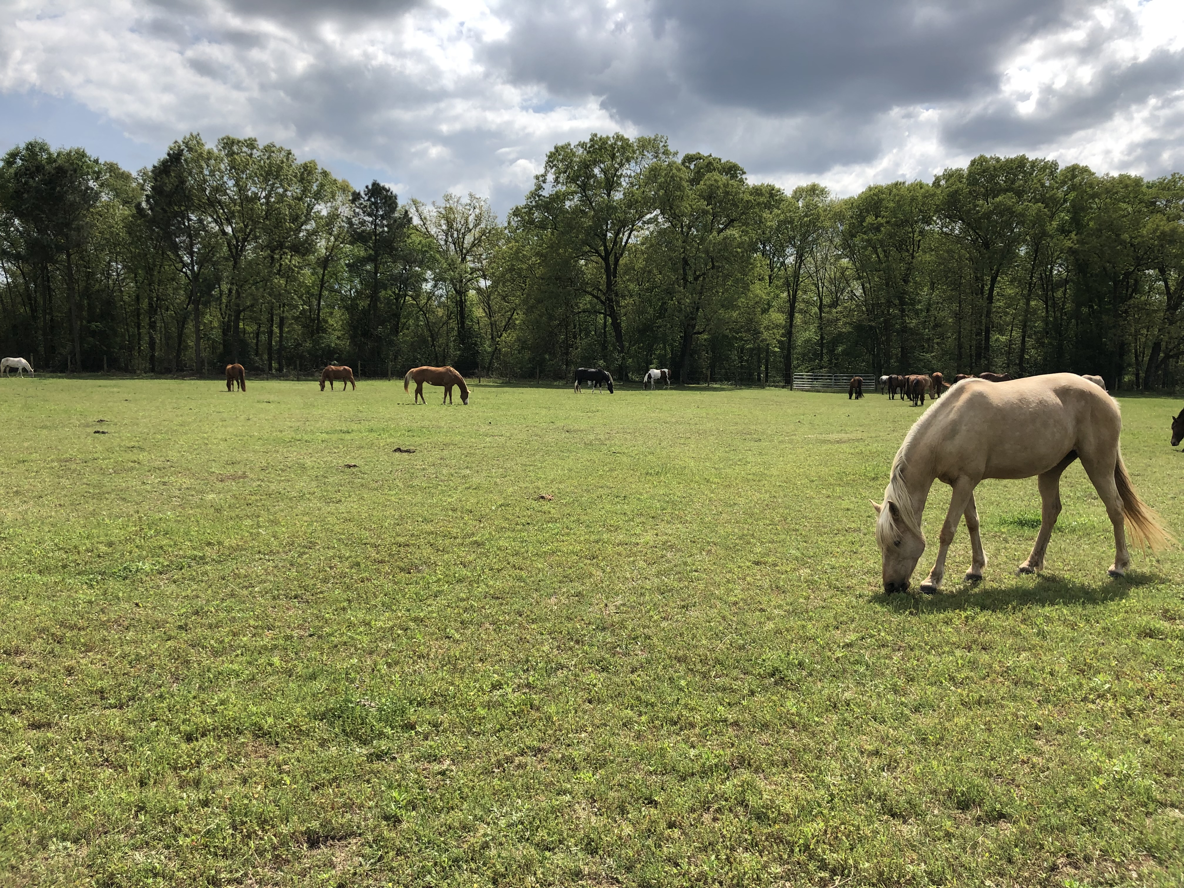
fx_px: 958
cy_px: 444
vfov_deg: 49.7
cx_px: 592
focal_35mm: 28
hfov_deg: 63.4
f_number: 1.8
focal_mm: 4
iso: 20
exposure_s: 1/2404
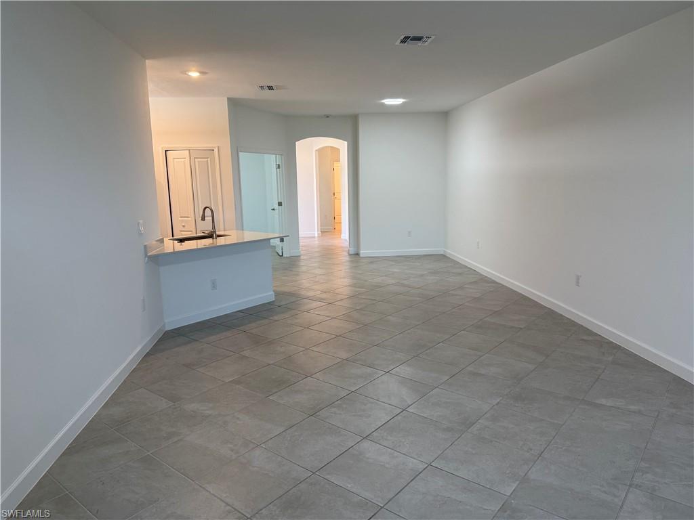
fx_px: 481
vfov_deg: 56.8
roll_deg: +1.0
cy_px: 260
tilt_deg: -9.7
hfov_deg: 71.6
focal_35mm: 24
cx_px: 347
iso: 160
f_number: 1.78
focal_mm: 6.76
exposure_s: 1/120
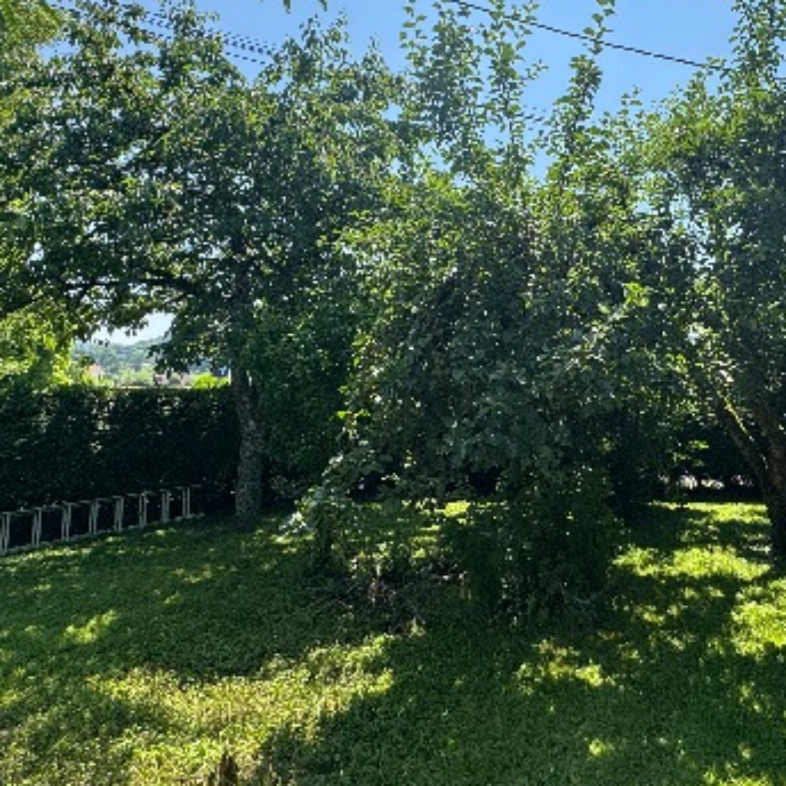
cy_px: 265
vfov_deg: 65.6
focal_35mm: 23
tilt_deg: +12.5
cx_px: 574
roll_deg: +1.0
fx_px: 591
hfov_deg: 63.9
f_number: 2.2
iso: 40
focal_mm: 2.22
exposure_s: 1/879
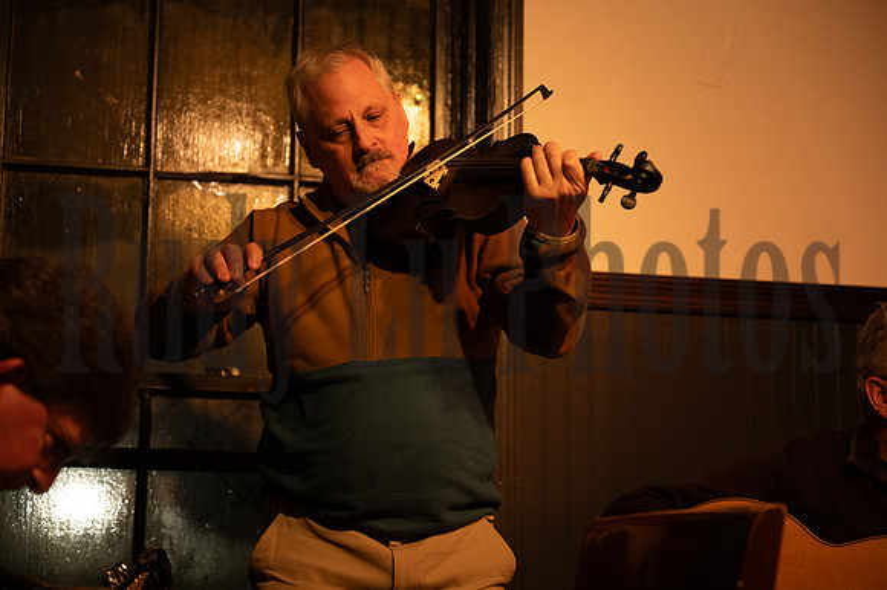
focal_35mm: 70
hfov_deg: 28.9
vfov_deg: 19.4
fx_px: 1724
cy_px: 295
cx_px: 444
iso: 8000
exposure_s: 1/500
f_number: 2.8
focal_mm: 70
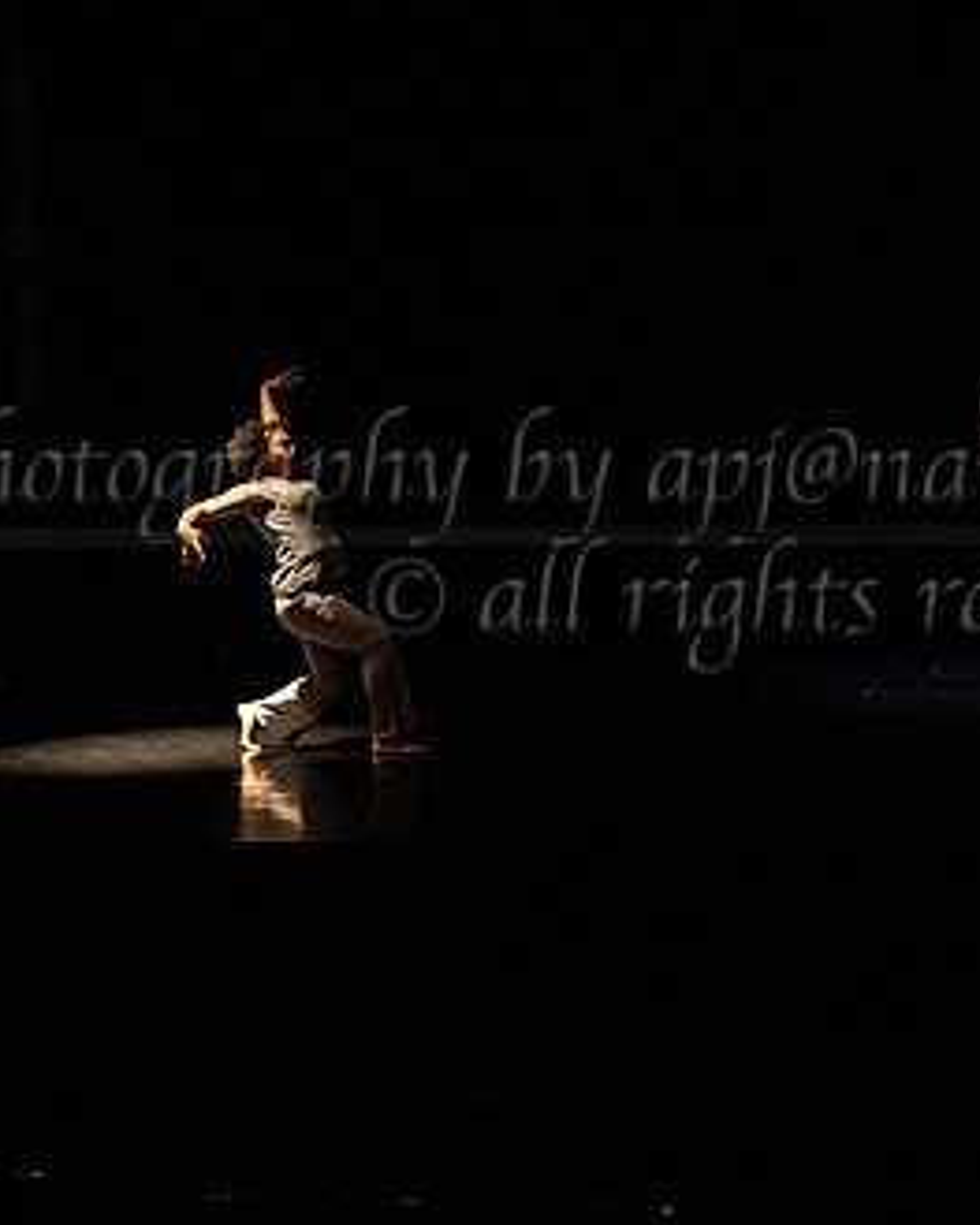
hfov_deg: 27.3
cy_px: 545
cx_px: 834
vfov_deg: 34.7
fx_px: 1959
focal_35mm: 54
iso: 6400
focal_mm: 28
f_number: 4
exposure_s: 1/400
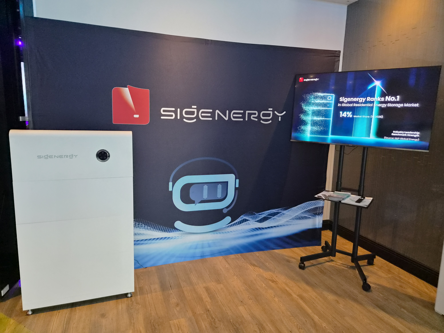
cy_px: 166
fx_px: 295
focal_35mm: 23
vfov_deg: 58.9
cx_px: 222
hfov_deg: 73.9
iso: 1000
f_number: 1.8
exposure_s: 1/100
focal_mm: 5.4
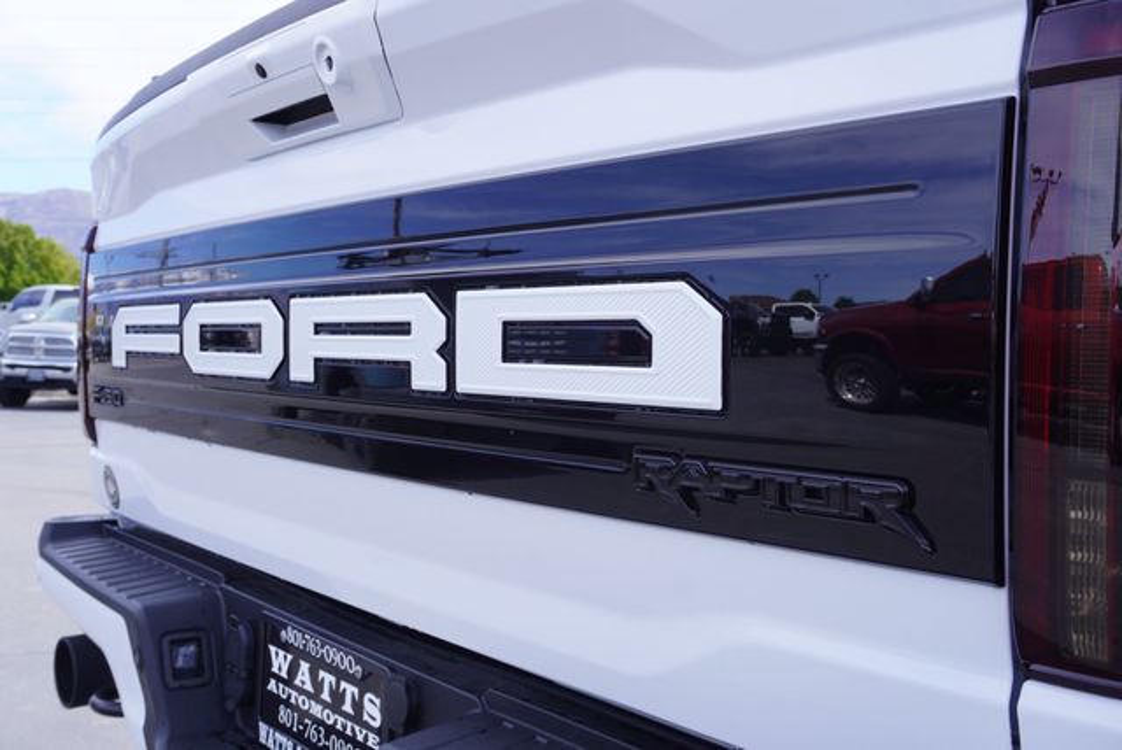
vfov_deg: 36.9
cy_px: 375
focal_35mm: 36
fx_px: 1123
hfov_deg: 53.1
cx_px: 561
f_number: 8
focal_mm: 24
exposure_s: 1/100
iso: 100
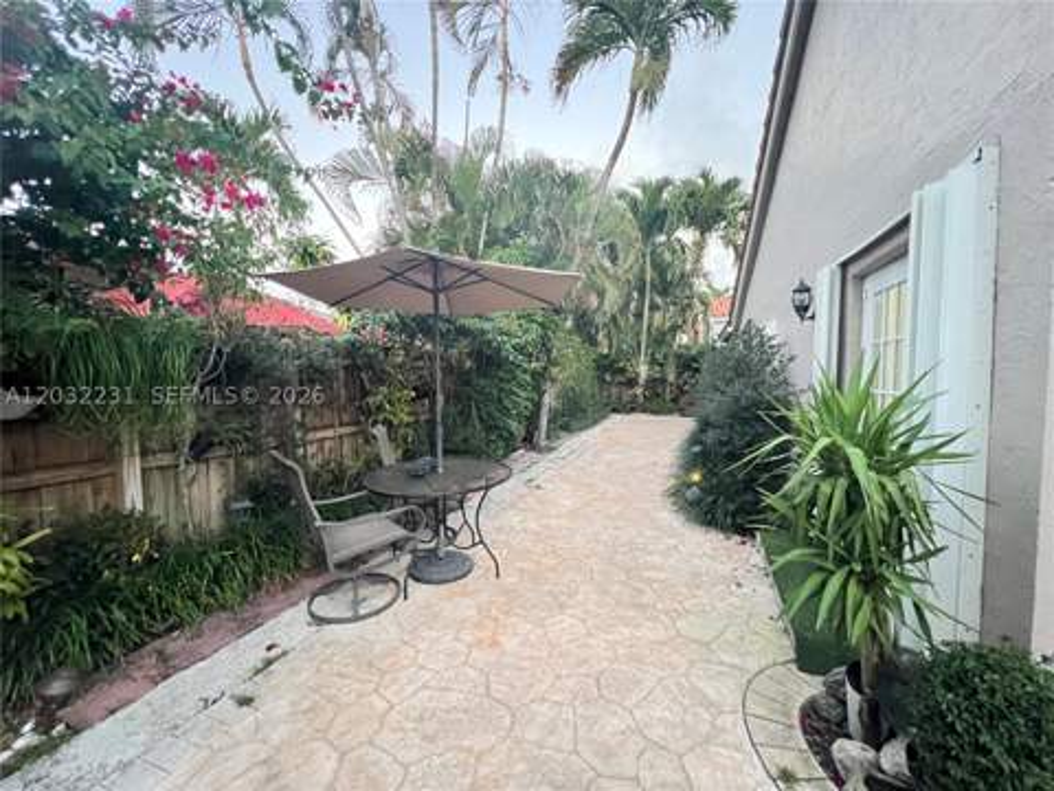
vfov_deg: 89.9
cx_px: 527
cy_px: 396
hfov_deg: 106.2
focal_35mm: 13
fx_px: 396
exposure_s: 1/30
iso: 1250
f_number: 1.8
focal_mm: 1.57
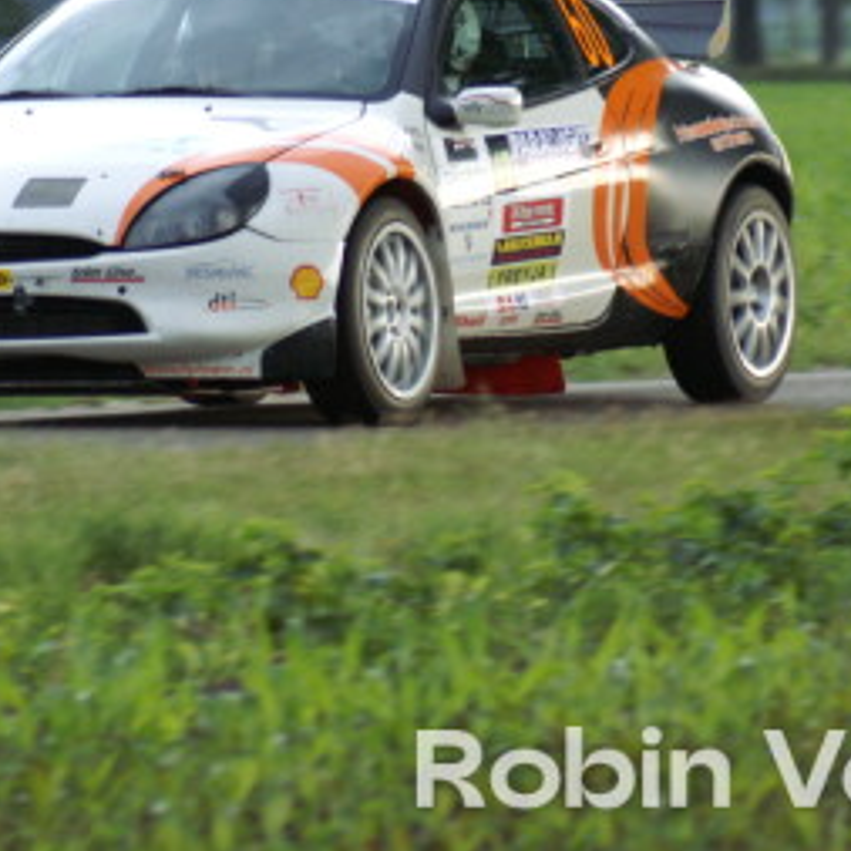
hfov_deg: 2.9
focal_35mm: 603
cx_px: 454
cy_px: 240
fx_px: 16772
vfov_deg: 2.9
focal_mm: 200
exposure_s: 1/400
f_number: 5.6
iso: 800
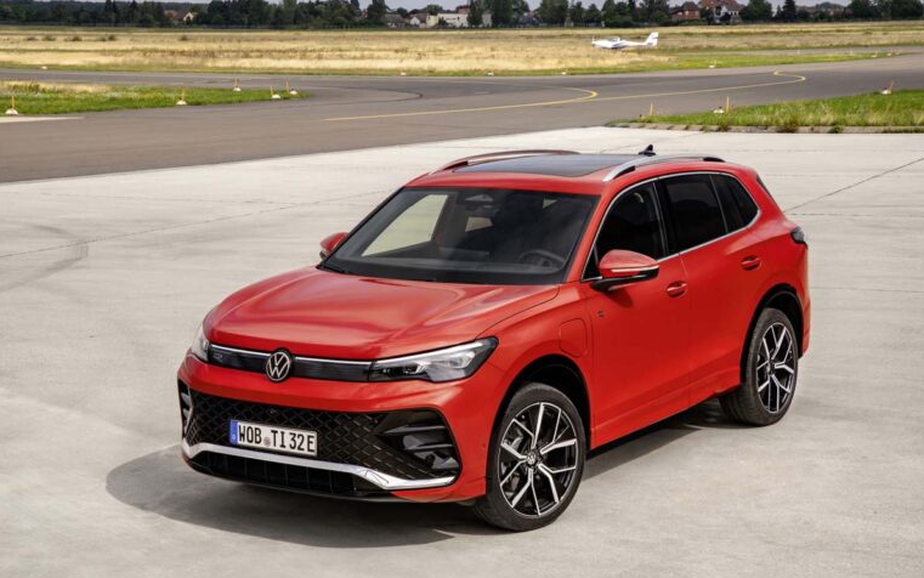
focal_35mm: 72
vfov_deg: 18.1
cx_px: 465
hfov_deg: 28.6
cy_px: 310
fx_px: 1814
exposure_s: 1/200
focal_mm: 70
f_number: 10
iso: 250
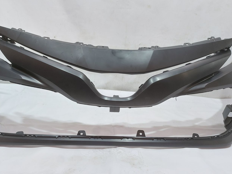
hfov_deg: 65.3
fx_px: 181
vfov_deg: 51.2
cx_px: 111
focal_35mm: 27
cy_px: 97
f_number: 1.8
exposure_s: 1/50
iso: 250
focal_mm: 5.23
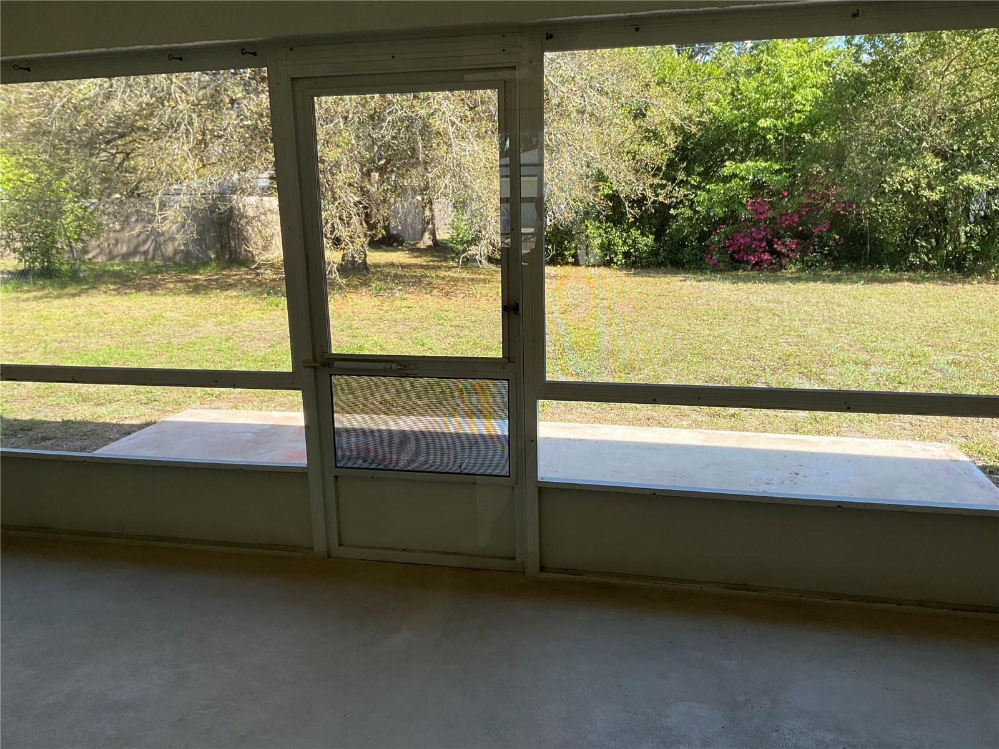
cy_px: 374
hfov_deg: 61.7
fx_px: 837
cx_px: 500
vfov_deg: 48.2
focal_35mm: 29
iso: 16
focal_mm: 3
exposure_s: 1/222
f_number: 1.8
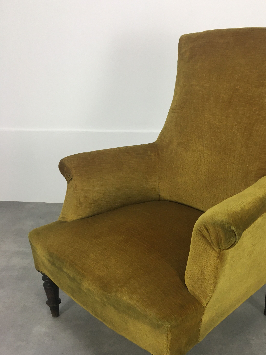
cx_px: 181
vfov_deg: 46.3
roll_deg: +1.4
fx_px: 410
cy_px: 227
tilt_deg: -26.3
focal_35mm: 40
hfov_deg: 35.6
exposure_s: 1/33
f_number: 2.2
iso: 50
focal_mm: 4.15
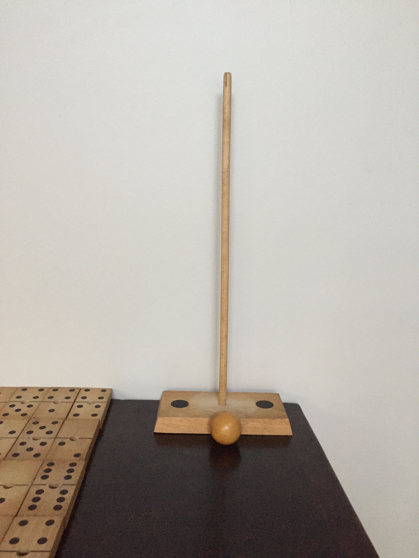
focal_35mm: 29
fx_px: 468
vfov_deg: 61.7
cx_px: 210
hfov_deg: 48.2
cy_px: 279
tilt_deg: -12.1
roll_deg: -1.7
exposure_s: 1/25
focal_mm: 4.15
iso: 250
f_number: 2.2
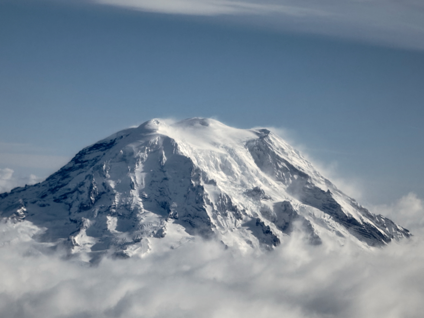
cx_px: 174
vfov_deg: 9.5
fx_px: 1924
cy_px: 195
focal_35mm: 157
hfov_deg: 12.6
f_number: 2.8
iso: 50
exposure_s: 1/2083
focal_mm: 15.66
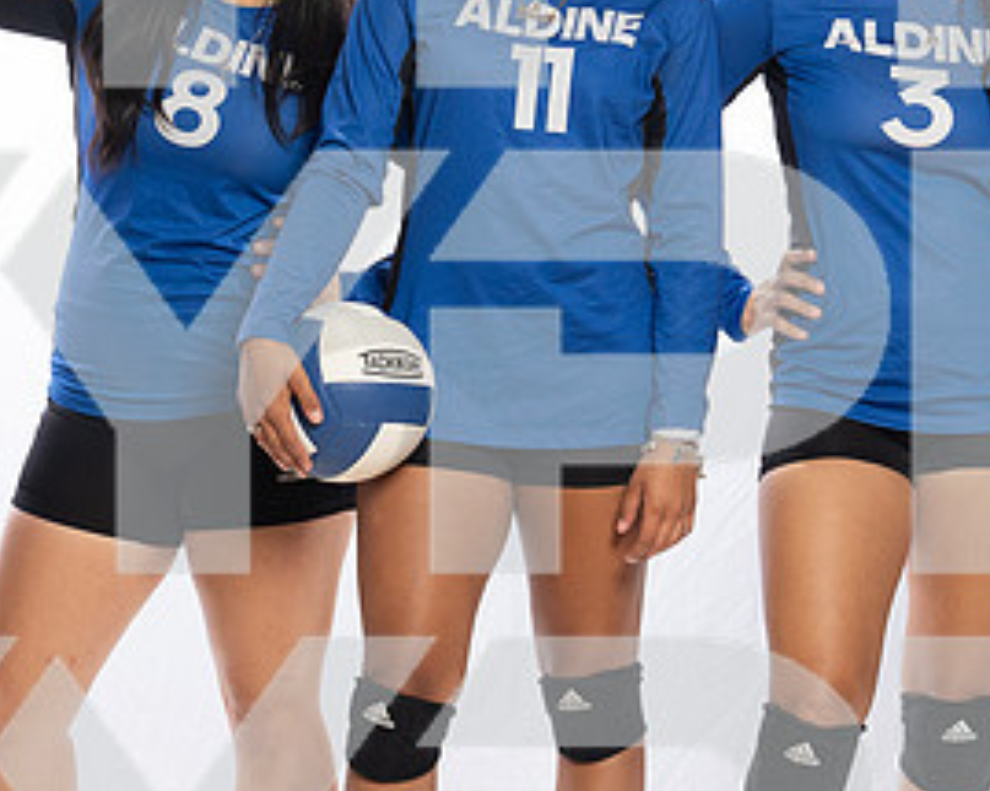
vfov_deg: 9.6
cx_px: 356
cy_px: 392
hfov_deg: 12.0
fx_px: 4716
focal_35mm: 161
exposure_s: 1/250
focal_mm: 61
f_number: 8
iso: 1250
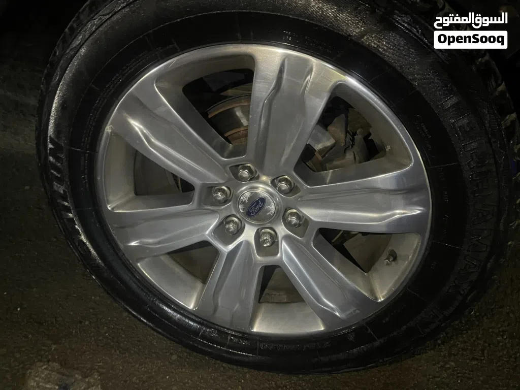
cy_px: 195
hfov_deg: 69.4
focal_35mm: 25
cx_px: 260
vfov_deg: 54.9
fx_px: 376
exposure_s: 1/25
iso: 640
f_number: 1.6
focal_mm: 5.1
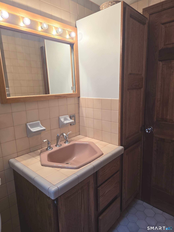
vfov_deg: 73.9
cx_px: 87
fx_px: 154
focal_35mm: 23
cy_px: 116
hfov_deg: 58.9
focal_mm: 6.3
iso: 100
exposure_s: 1/120
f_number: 1.7
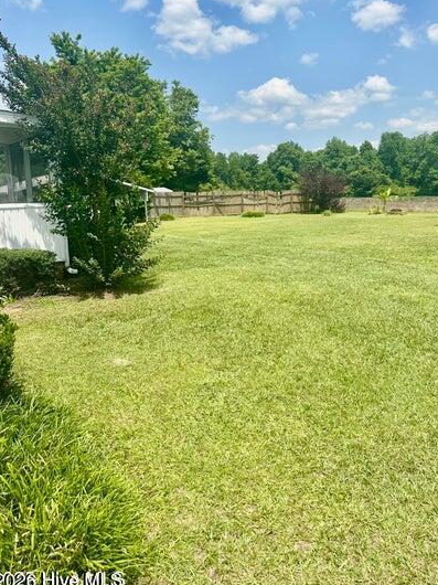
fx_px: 490
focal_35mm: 29
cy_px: 258
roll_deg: +1.7
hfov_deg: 48.1
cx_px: 239
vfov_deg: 61.5
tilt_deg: -6.9
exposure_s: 1/5525
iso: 80
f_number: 1.78
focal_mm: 6.86
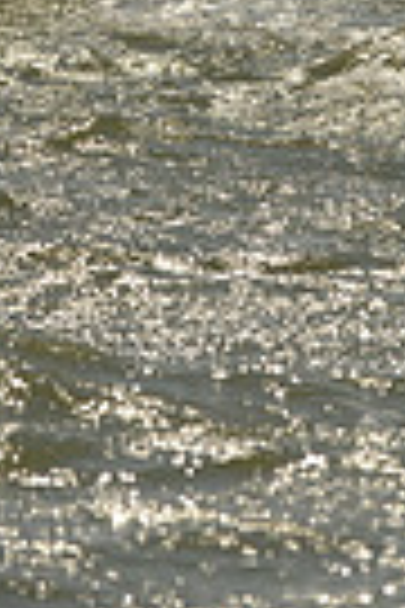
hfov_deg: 1.3
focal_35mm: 1032
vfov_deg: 2.0
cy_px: -11
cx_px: 1274
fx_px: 17414
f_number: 11
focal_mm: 240
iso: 280
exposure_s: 1/1600
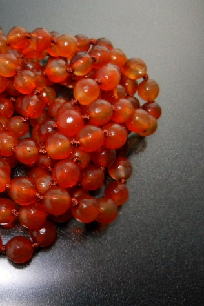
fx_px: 357
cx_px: 25
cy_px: 153
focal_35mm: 42
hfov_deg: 30.6
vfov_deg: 46.4
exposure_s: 1/30
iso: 800
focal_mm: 5.4
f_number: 7
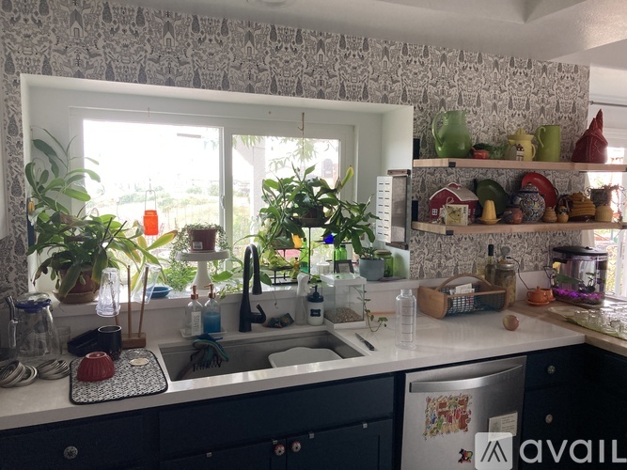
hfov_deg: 63.5
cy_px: 235
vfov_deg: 49.7
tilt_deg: -4.9
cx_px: 314
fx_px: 507
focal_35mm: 28
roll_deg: -1.6
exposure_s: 1/61
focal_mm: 3.99
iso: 80
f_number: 1.8
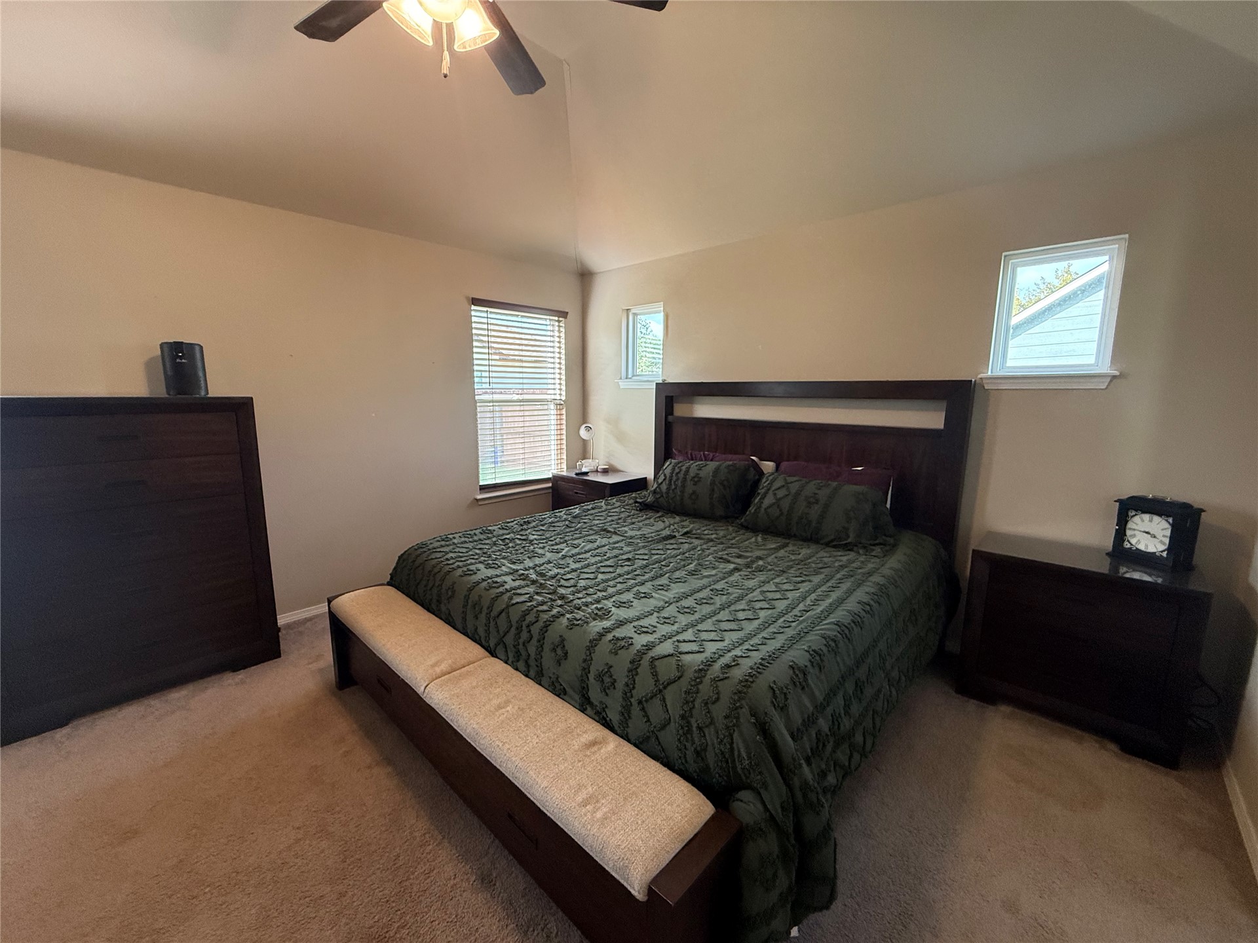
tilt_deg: -8.9
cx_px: 629
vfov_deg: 85.7
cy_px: 472
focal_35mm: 14
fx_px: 509
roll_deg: -0.8
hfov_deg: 102.1
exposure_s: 1/120
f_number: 2.2
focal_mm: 2.22
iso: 320
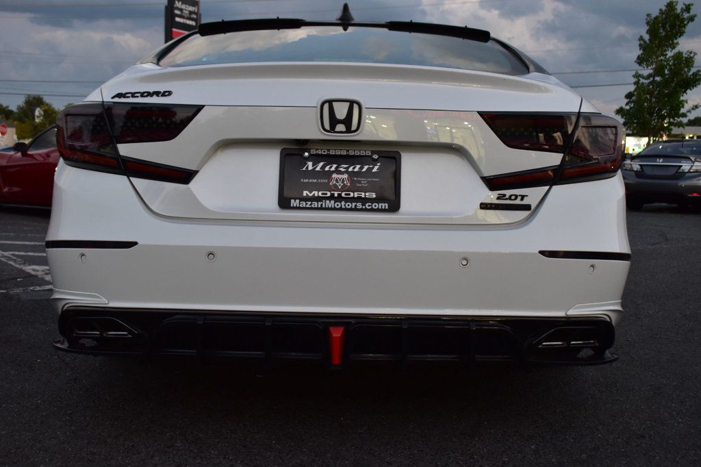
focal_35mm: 39
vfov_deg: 34.2
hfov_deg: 49.6
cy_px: 234
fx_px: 759
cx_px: 350
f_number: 6.3
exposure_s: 1/15
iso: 900
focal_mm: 26
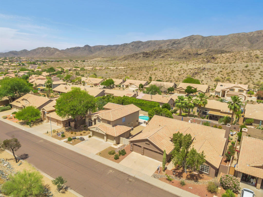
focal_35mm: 20
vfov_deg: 65.9
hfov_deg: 81.8
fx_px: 152
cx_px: 132
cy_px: 98
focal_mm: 3.61
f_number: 2.8
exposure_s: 1/2700
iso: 100
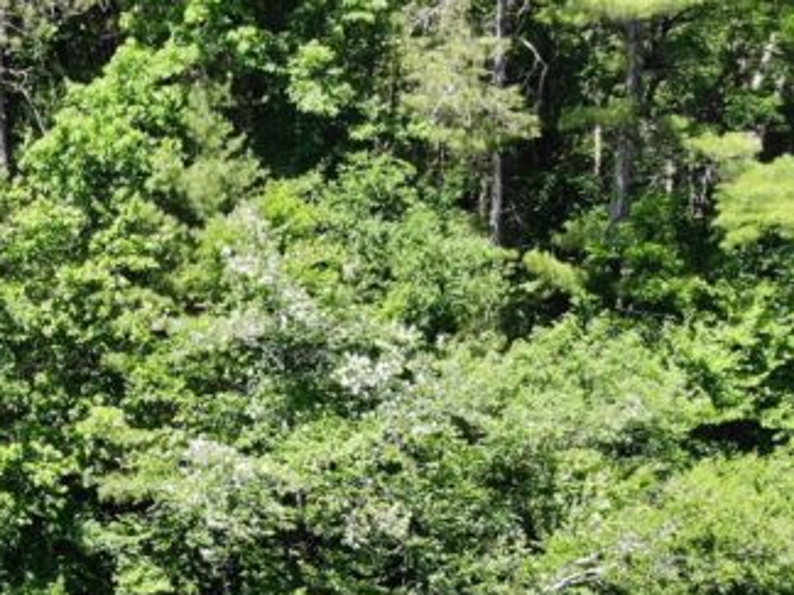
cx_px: 66
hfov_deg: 24.0
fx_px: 1812
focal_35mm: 79
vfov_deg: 17.6
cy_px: 742
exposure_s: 1/279
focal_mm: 4.5
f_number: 2.8
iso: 100
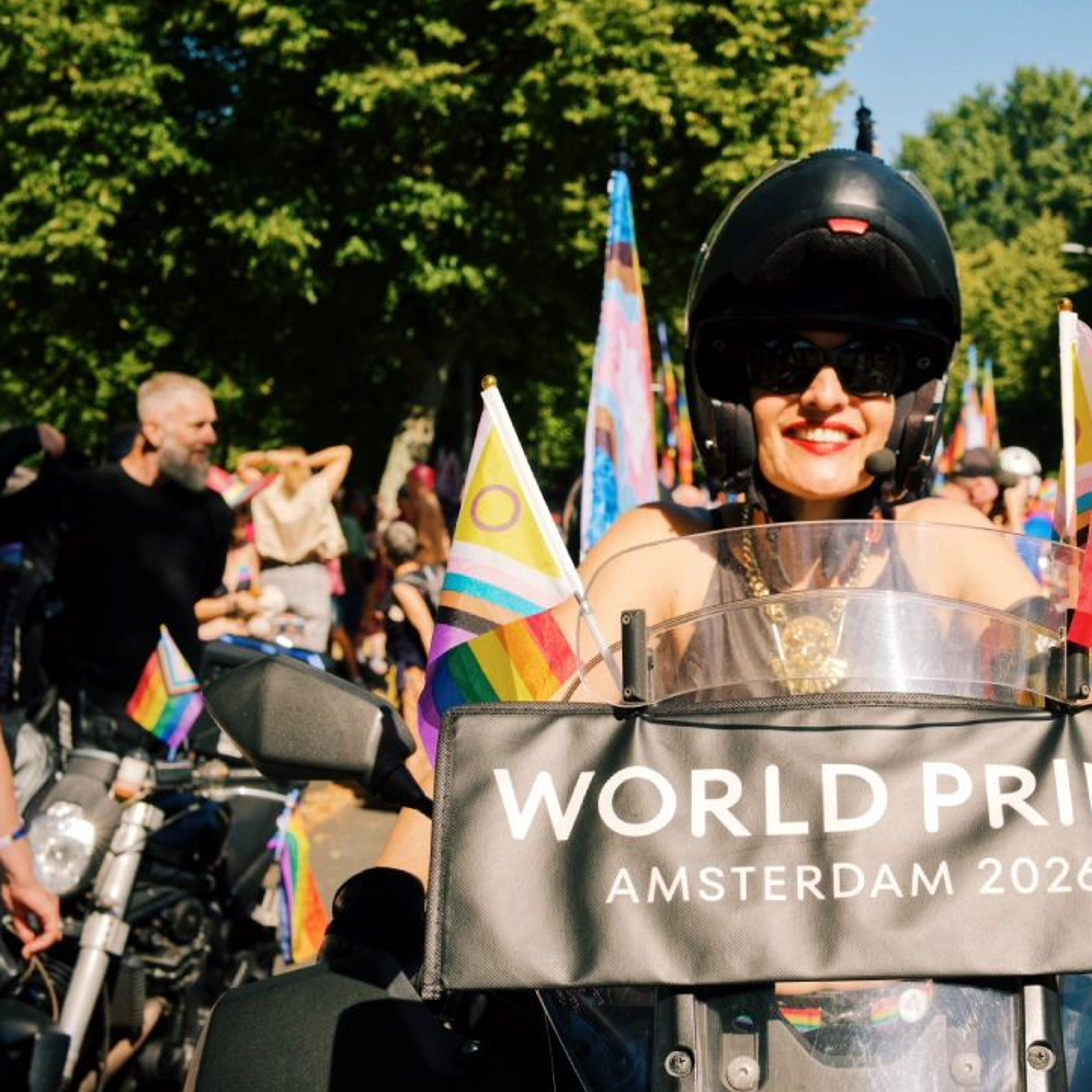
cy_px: 540
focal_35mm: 53
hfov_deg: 31.6
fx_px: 1892
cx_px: 828
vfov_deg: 32.2
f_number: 5
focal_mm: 27
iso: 160
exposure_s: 1/450
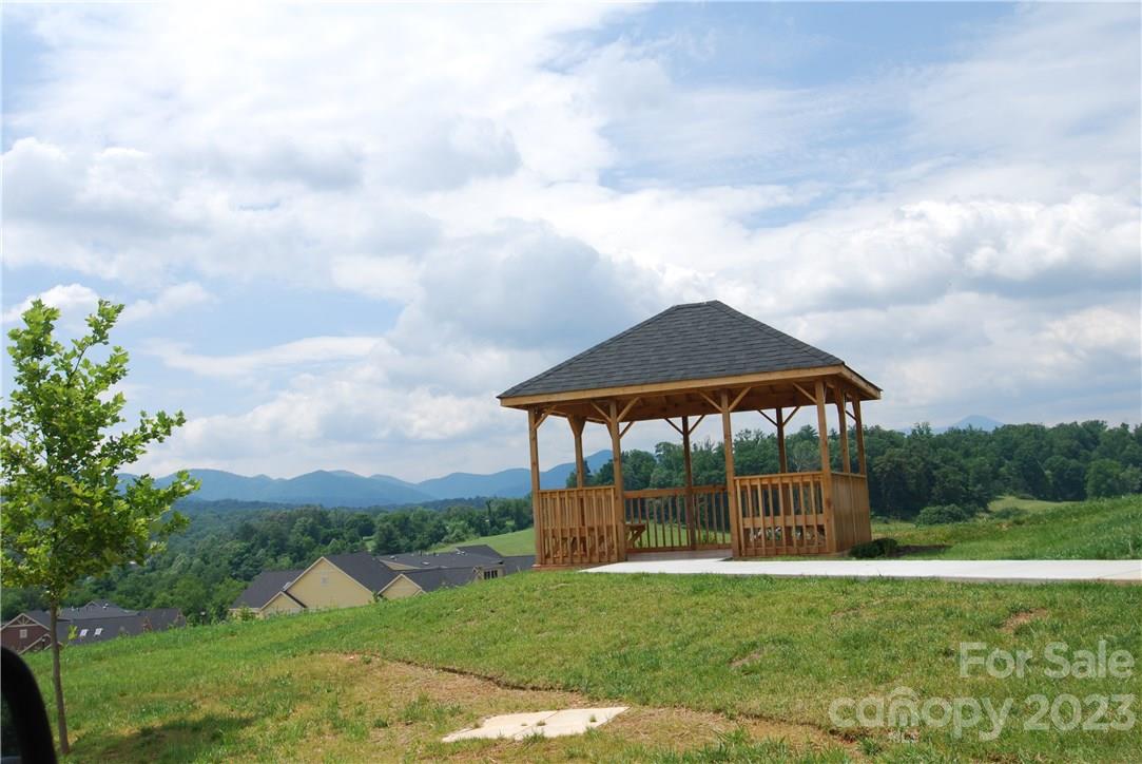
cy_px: 382
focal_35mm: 36
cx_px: 571
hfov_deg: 53.1
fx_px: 1143
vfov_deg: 36.9
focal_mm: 24
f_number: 10
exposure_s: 1/250
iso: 125
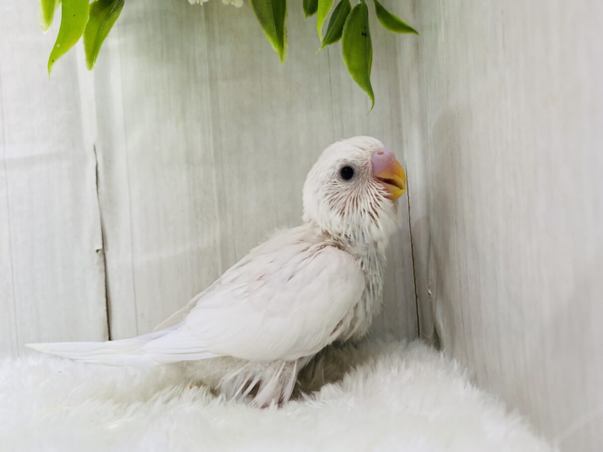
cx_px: 302
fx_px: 435
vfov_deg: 54.9
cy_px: 226
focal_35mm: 25
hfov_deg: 69.4
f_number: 1.8
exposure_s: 1/100
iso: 80
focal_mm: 4.25
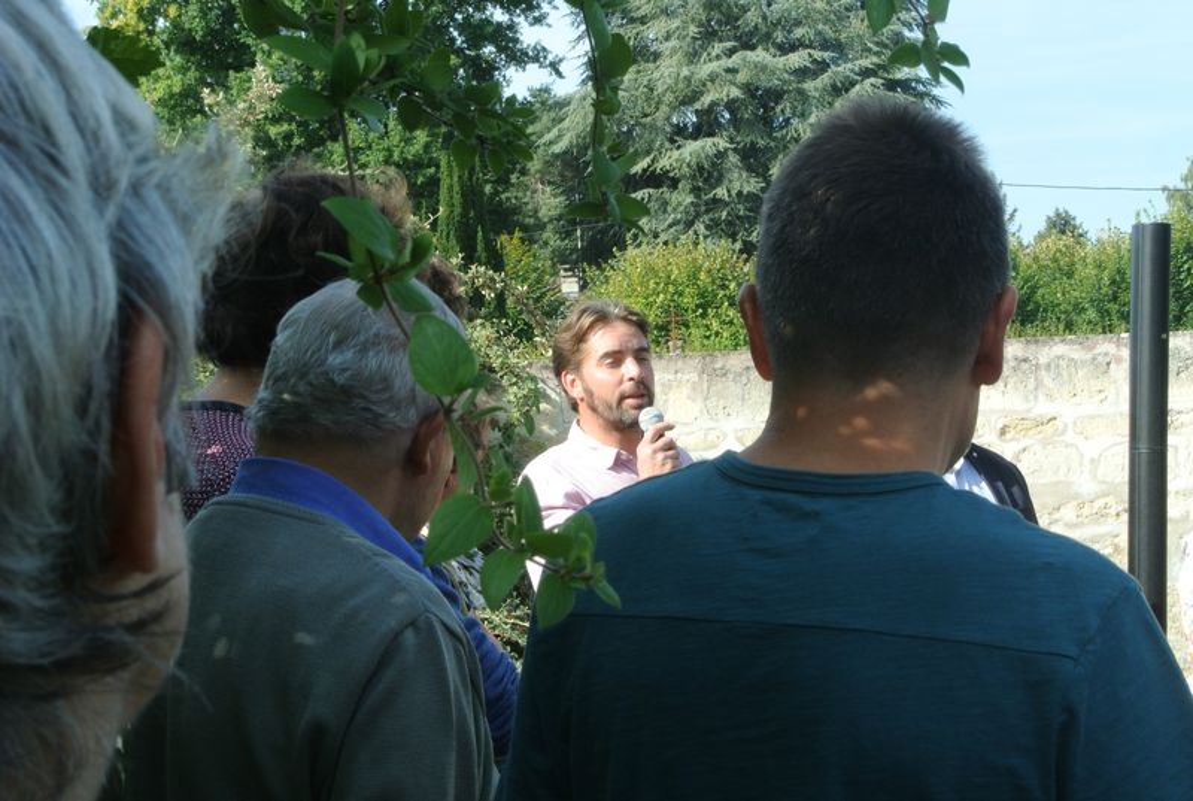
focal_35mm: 81
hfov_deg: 25.0
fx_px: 2690
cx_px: 596
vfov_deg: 16.9
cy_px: 400
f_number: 16
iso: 400
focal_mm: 30
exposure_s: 1/100
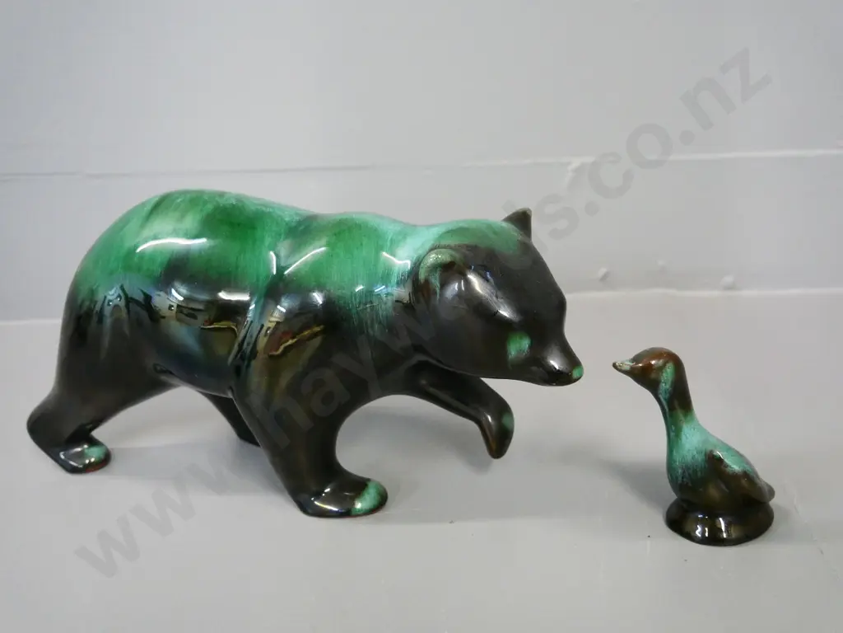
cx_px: 422
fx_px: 974
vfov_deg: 36.0
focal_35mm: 40
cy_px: 316
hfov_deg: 46.8
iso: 3200
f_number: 4.5
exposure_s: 1/60
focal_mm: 20
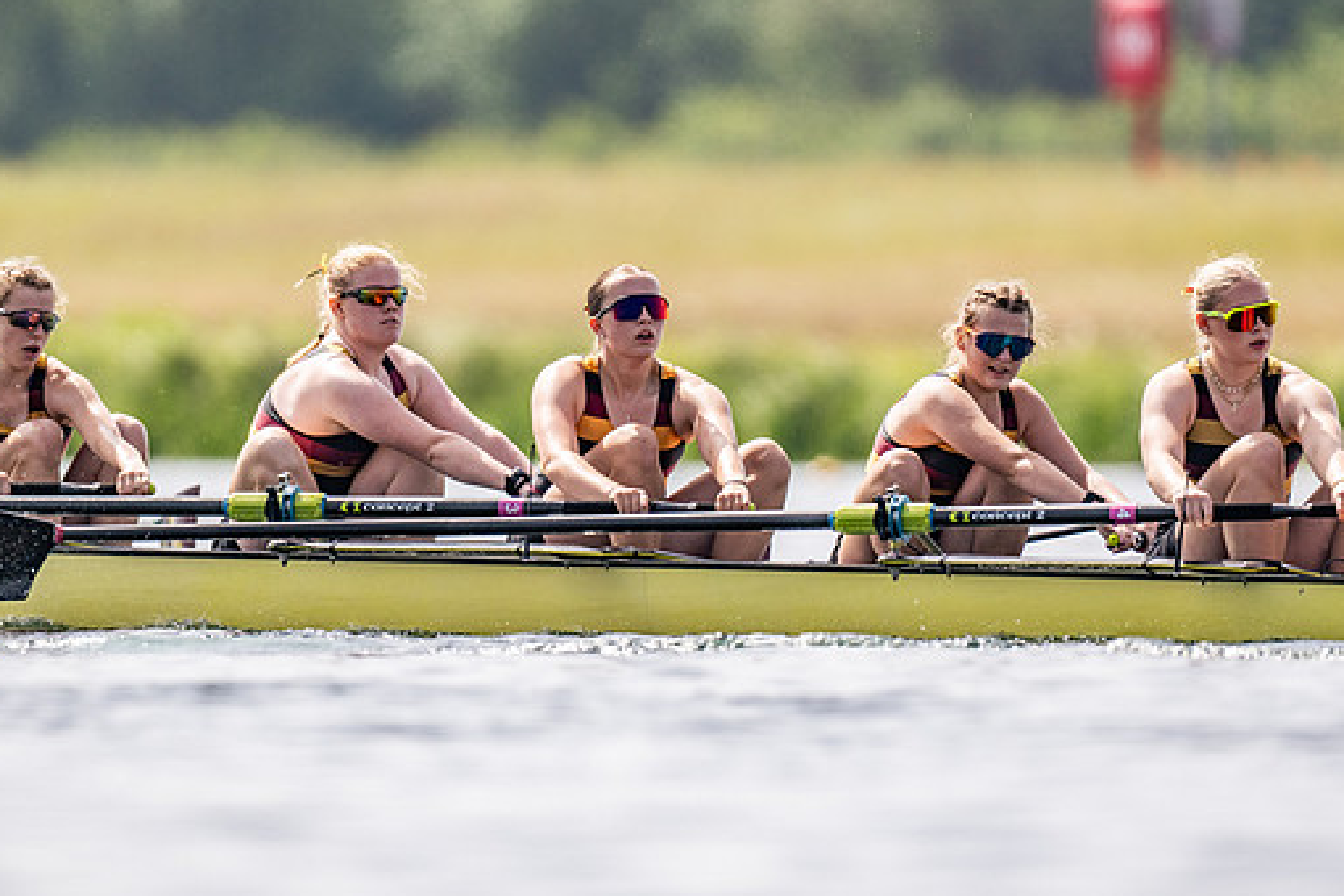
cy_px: 411
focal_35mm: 1022
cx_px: 601
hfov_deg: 2.0
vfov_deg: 1.3
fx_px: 38152
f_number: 4
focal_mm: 600
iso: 180
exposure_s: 1/2500
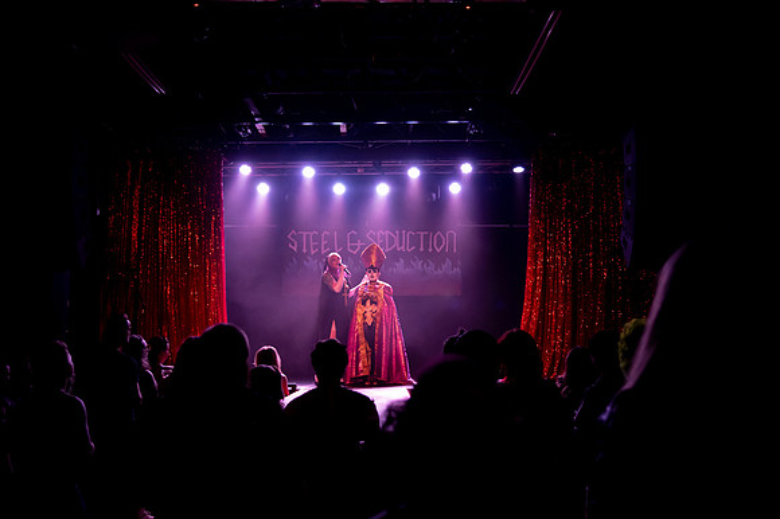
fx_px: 874
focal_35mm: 40
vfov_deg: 33.1
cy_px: 243
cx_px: 414
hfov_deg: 48.1
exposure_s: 1/125
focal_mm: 38
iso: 6400
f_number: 4
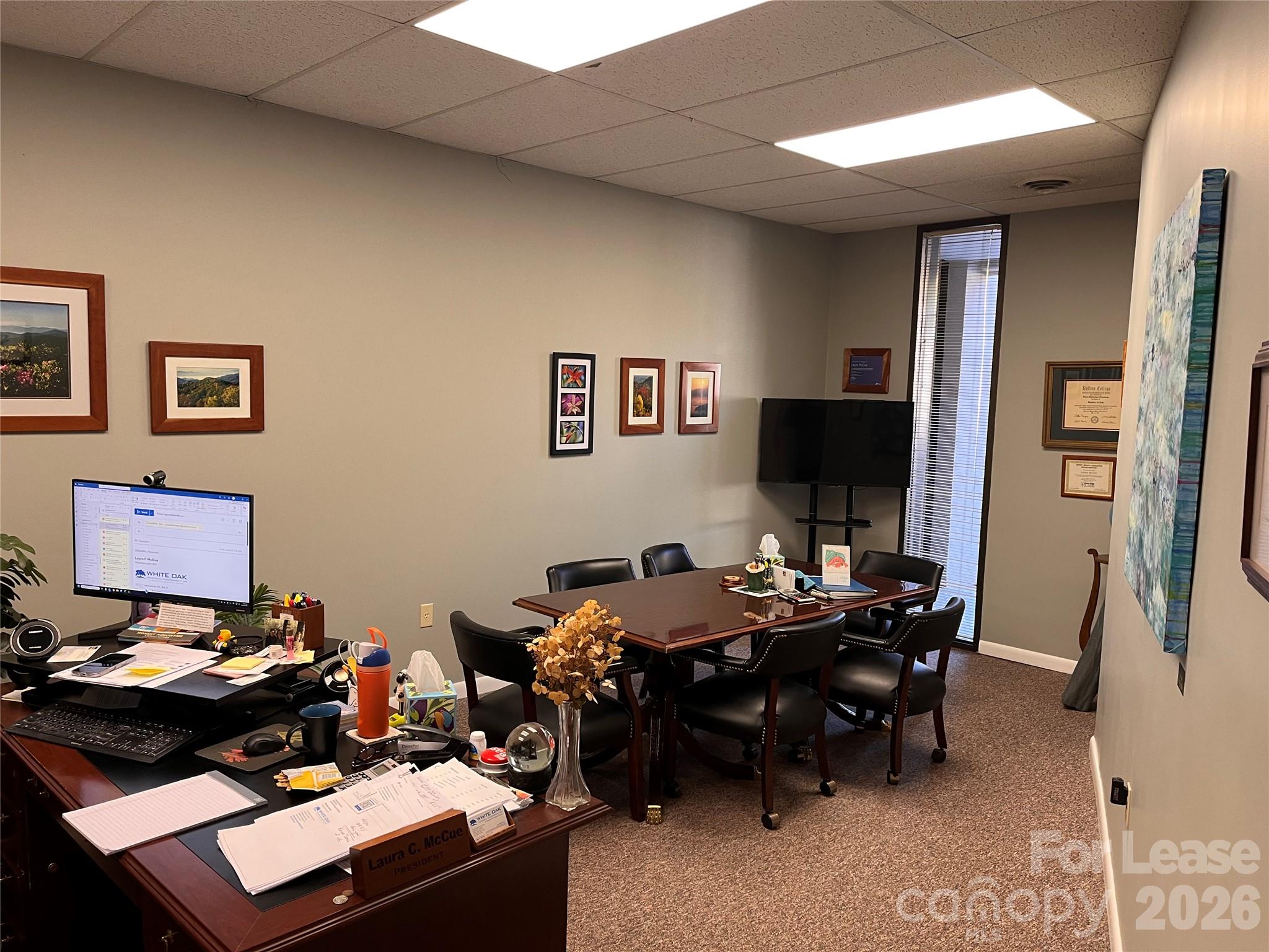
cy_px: 476
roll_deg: -1.9
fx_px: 953
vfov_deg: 53.1
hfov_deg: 67.3
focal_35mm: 26
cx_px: 634
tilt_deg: -7.1
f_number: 1.6
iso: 125
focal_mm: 5.1
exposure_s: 1/60
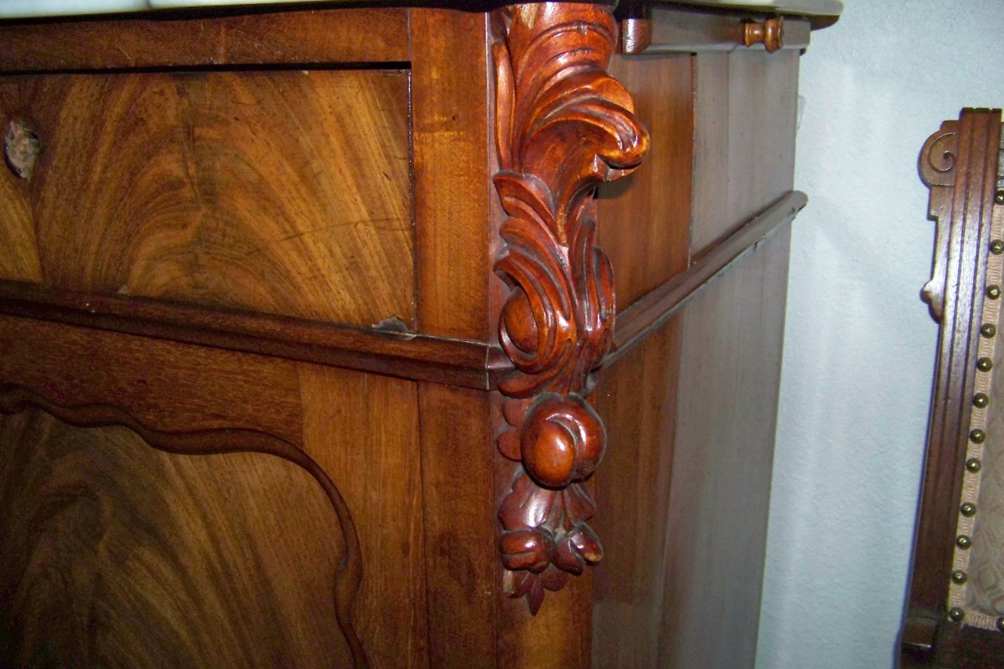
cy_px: 321
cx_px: 496
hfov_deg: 50.7
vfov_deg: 35.0
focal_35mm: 38
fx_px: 1060
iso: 200
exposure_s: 1/30
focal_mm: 5.85
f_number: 2.8
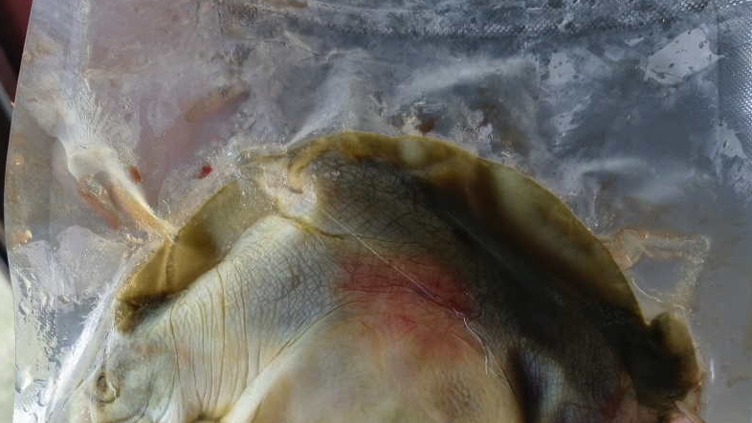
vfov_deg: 31.2
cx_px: 379
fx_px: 678
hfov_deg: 58.0
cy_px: 453
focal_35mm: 34
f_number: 1.88
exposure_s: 1/100
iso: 56
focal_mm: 5.5
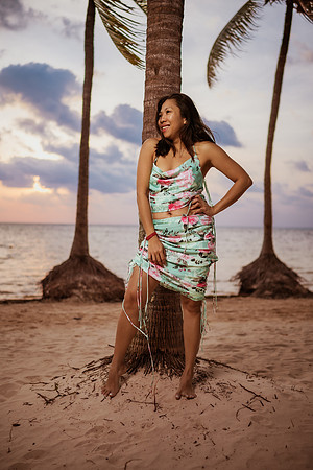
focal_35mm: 35
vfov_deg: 54.4
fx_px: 456
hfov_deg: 37.9
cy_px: 235
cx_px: 156
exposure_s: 1/1600
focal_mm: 35
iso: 50
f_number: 1.8
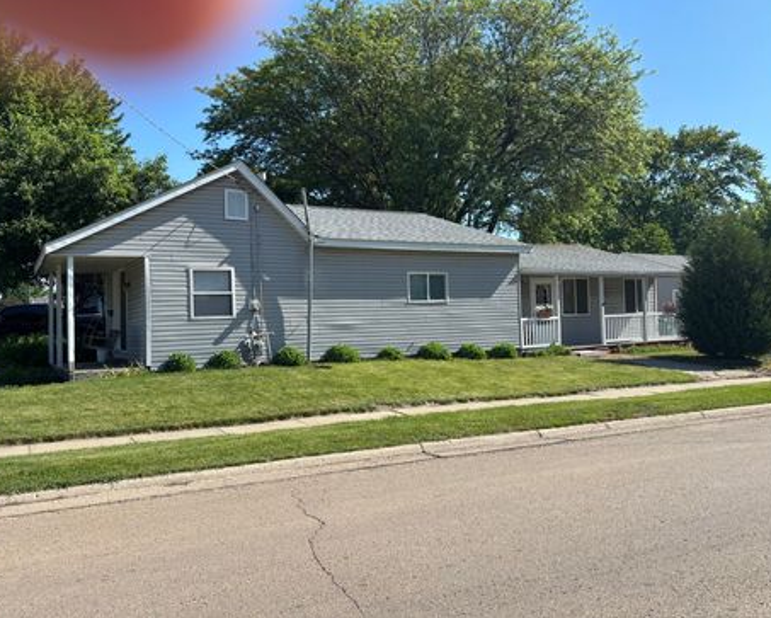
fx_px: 639
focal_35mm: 28
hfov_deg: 62.2
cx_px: 376
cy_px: 302
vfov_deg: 51.6
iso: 50
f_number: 1.6
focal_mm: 5.96
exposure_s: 1/2398
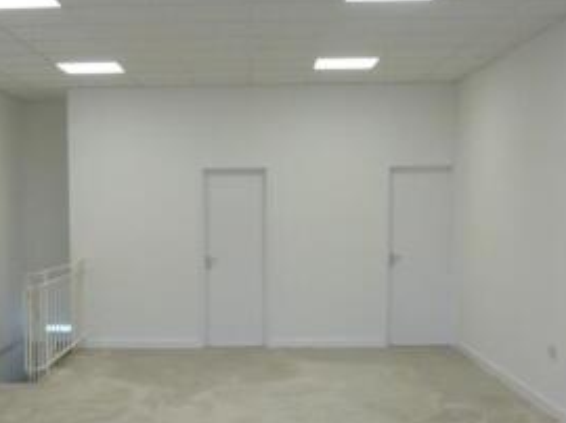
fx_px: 882
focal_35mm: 54
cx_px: 202
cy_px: 313
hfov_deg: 35.3
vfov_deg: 26.7
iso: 200
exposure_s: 1/60
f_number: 3.1
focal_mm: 4.5
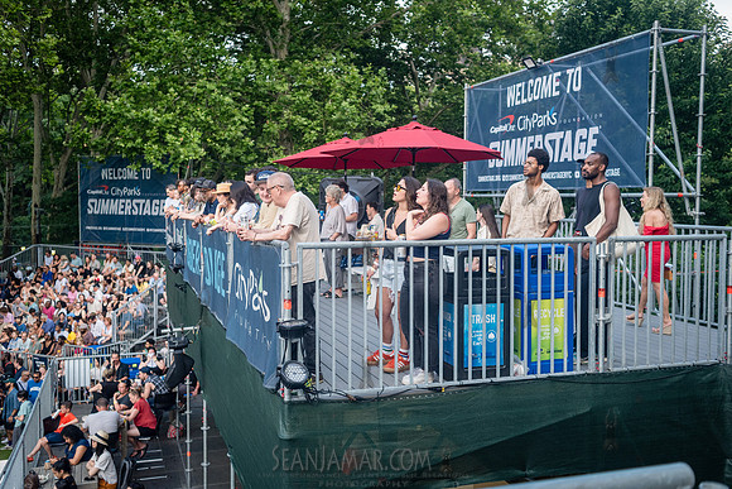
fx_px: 712
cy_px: 244
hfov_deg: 54.4
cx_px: 366
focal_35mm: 35
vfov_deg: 37.9
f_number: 3.5
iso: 800
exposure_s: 1/320
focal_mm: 35
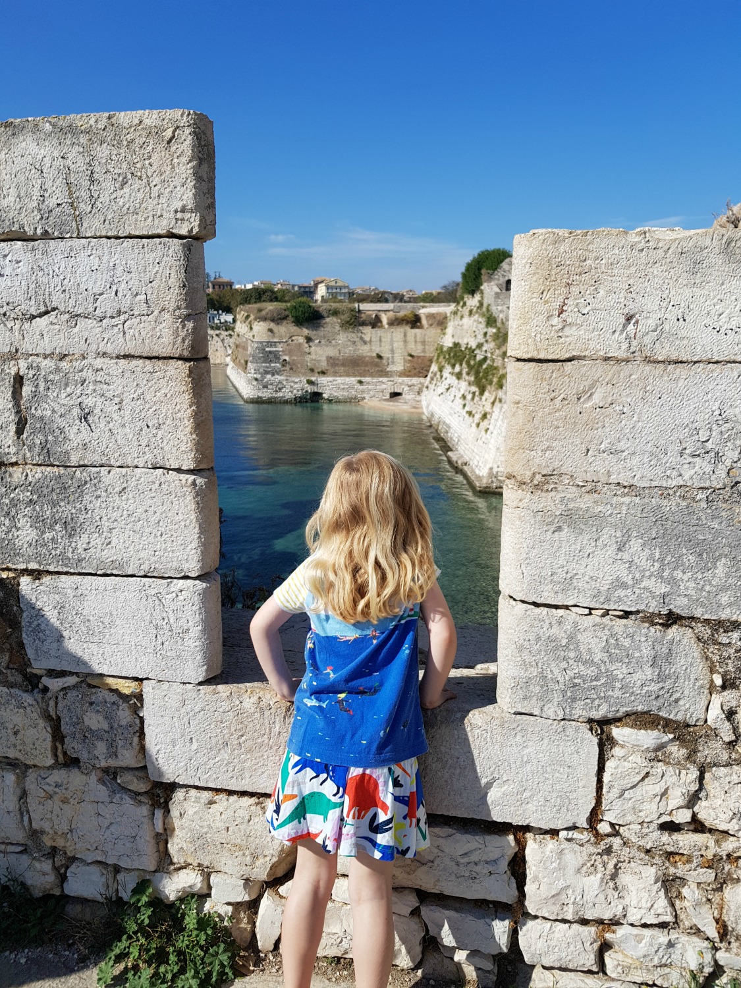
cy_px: 494
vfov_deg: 67.3
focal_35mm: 26
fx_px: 742
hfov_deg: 53.1
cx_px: 370
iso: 40
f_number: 1.7
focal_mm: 4.2
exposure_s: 1/3032
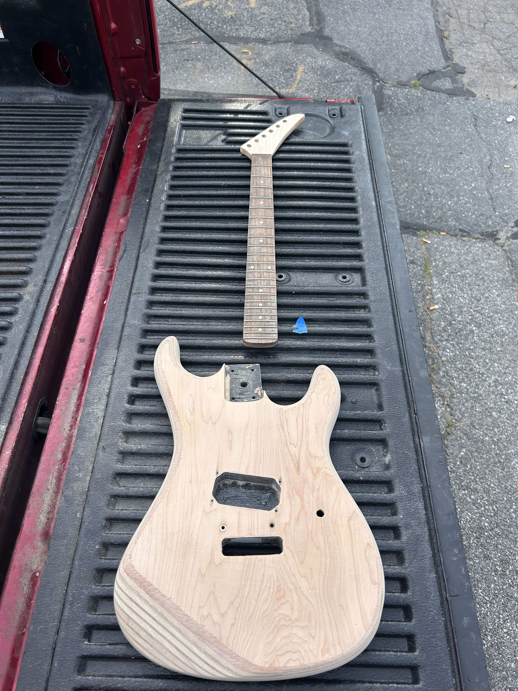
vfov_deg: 67.3
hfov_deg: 53.1
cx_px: 259
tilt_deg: -55.9
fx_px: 519
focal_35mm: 26
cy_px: 346
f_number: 1.5
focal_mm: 5.7
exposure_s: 1/1377
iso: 50
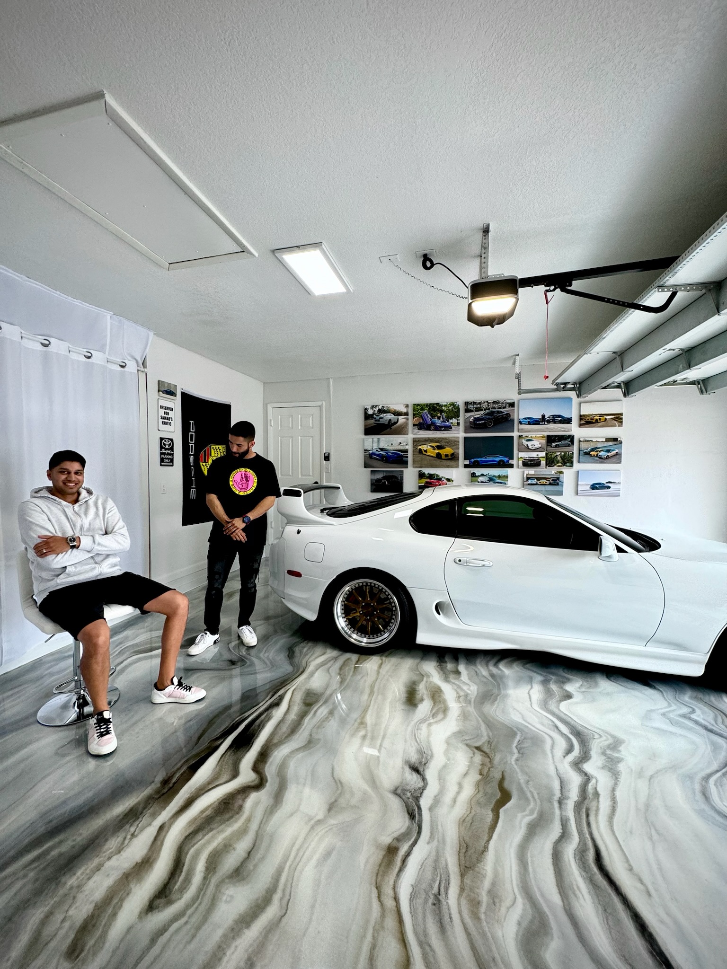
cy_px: 484
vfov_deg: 102.1
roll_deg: +0.4
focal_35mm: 14
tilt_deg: -1.5
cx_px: 364
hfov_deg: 85.7
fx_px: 392
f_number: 2.2
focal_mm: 2.22
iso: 160
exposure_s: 1/120
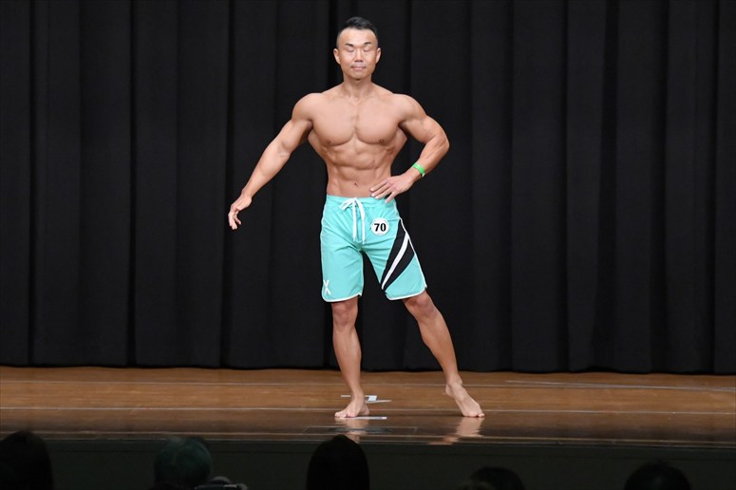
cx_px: 368
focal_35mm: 217
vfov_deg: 6.3
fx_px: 4434
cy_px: 245
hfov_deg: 9.5
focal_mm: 145
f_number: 5.6
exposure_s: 1/400
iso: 8000
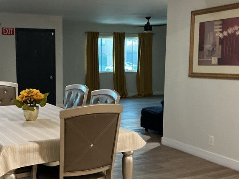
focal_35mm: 52
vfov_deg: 28.0
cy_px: 104
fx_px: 359
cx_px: 80
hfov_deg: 36.5
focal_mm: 3
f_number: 1.8
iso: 320
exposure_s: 1/40
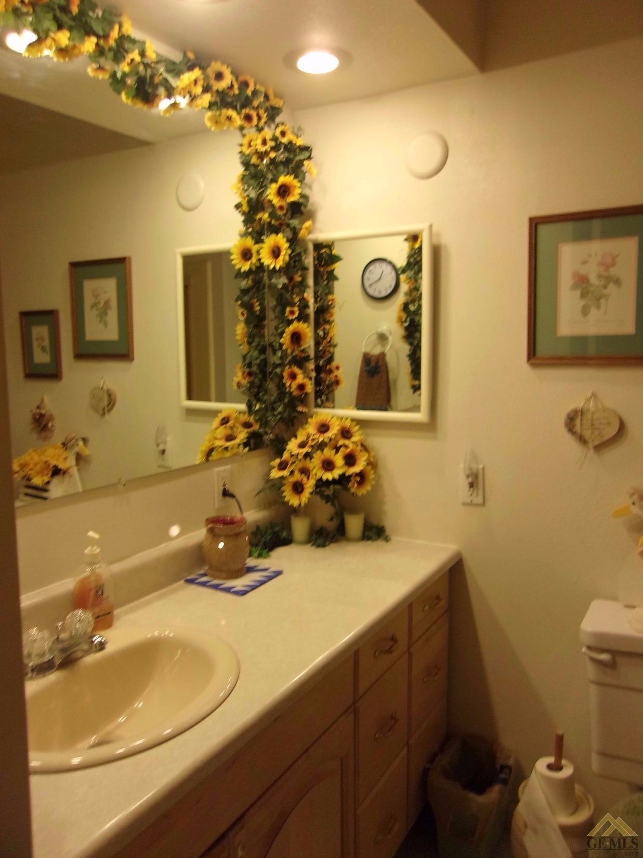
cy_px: 429
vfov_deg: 65.3
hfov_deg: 51.3
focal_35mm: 27
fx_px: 669
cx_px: 322
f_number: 3
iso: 159
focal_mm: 4.9
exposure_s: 1/34
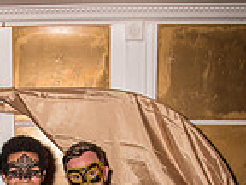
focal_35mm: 72
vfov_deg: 18.4
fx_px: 512
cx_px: 65
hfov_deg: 26.7
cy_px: 269
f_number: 7.1
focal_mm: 24
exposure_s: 1/60
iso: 200
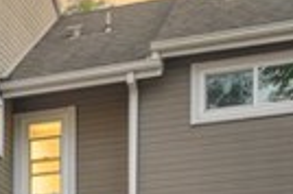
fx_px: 1122
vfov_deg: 9.5
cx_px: -426
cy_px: 341
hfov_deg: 11.9
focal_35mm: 138
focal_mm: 18
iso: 500
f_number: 9
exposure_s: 1/5
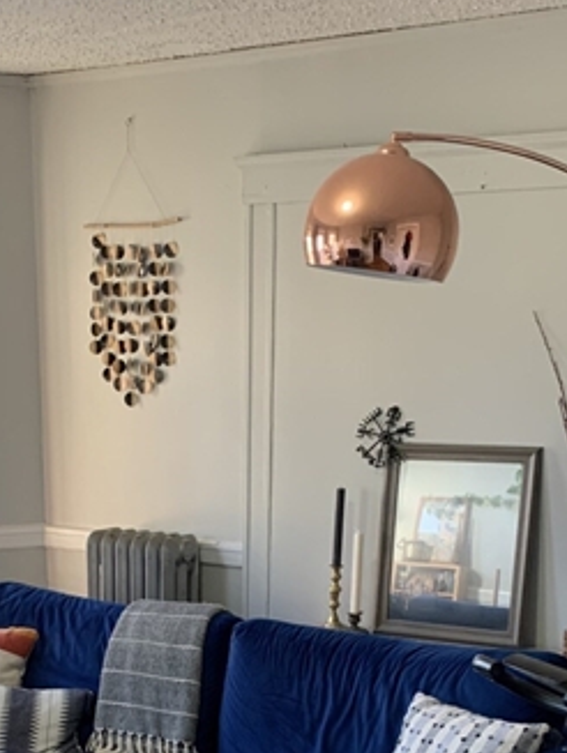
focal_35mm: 61
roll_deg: +0.2
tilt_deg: -14.1
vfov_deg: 29.8
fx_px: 1330
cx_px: 214
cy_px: 732
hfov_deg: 24.0
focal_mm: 4.25
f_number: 1.8
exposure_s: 1/60
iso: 160
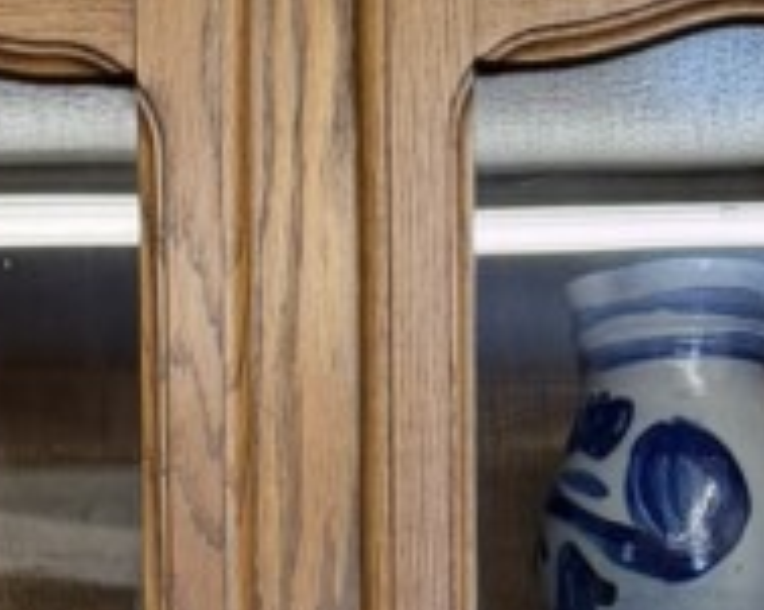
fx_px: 3367
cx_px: 271
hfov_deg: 12.9
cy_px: 1575
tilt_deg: -7.0
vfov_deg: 9.1
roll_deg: +0.5
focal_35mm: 149
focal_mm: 6.76
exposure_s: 1/100
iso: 250
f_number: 1.78
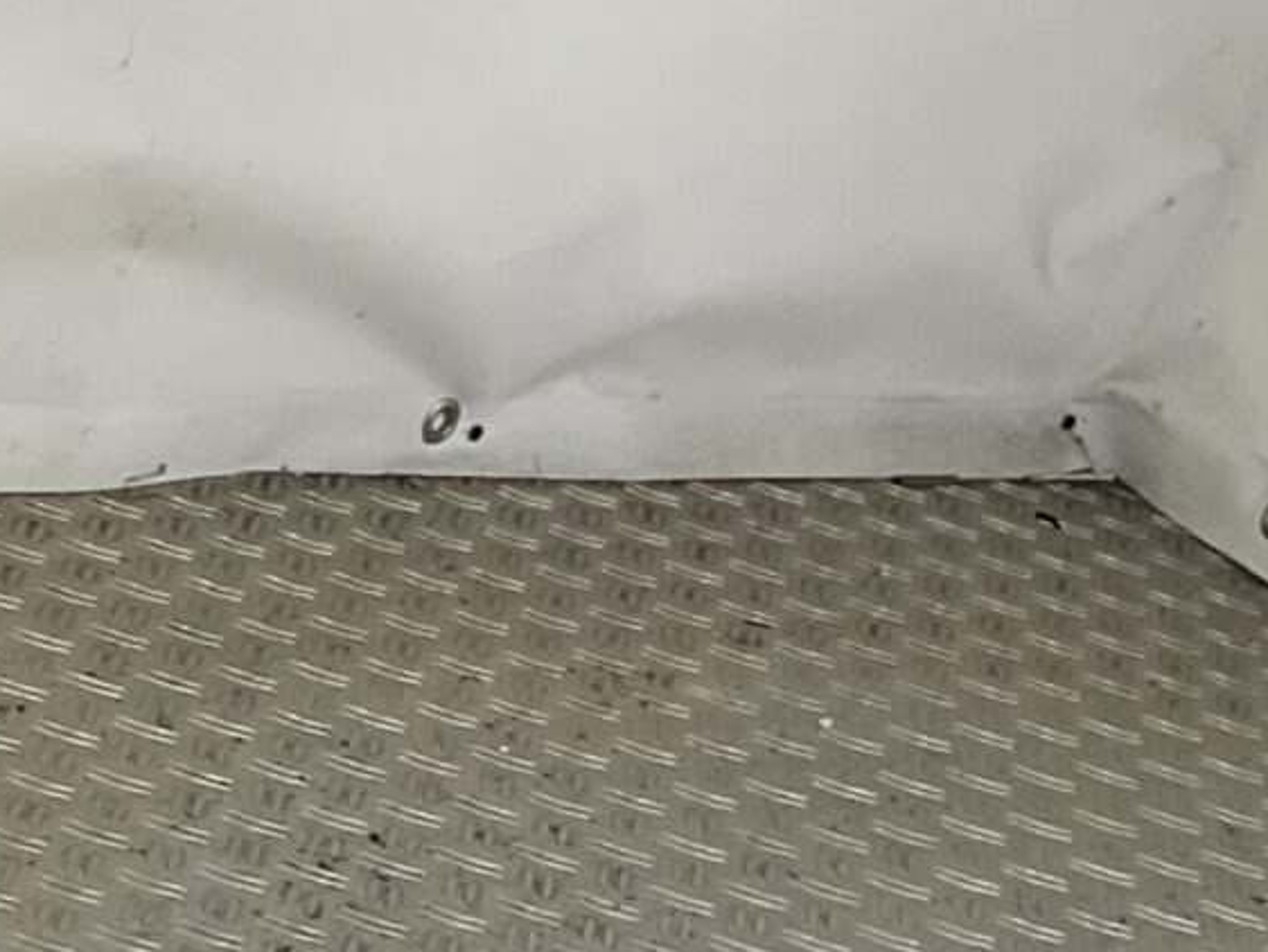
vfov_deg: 10.3
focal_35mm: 132
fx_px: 4837
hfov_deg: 13.5
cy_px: 1911
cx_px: -968
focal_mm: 3
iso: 16
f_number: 1.8
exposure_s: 1/208
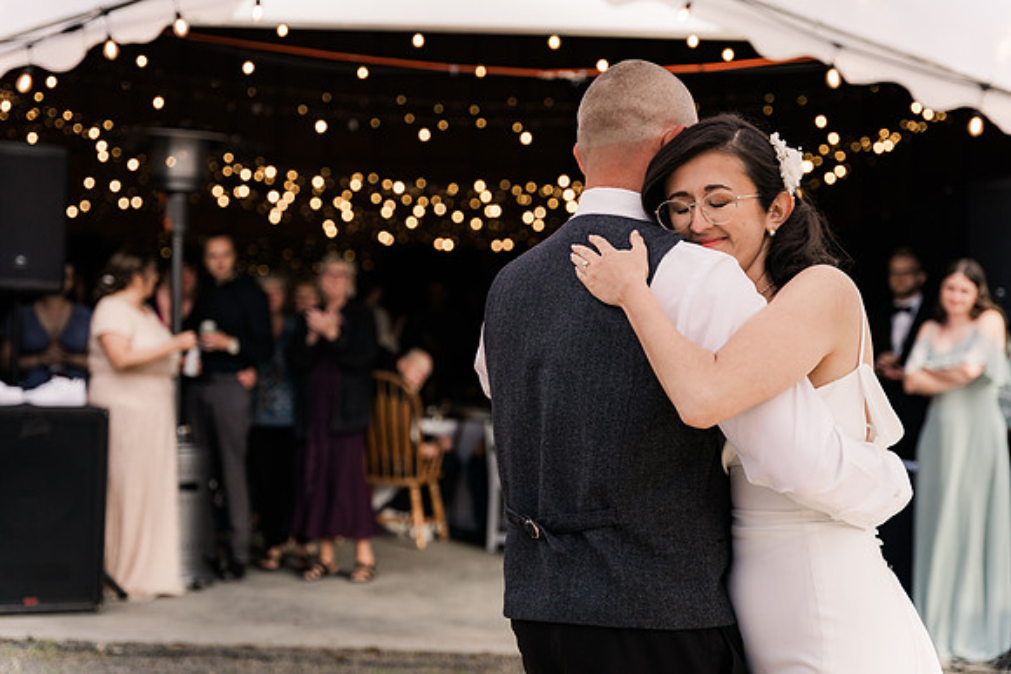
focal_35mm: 63
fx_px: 1758
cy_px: 305
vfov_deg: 21.7
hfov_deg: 32.1
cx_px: 505
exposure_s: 1/1000
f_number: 2.8
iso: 800
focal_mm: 57.1
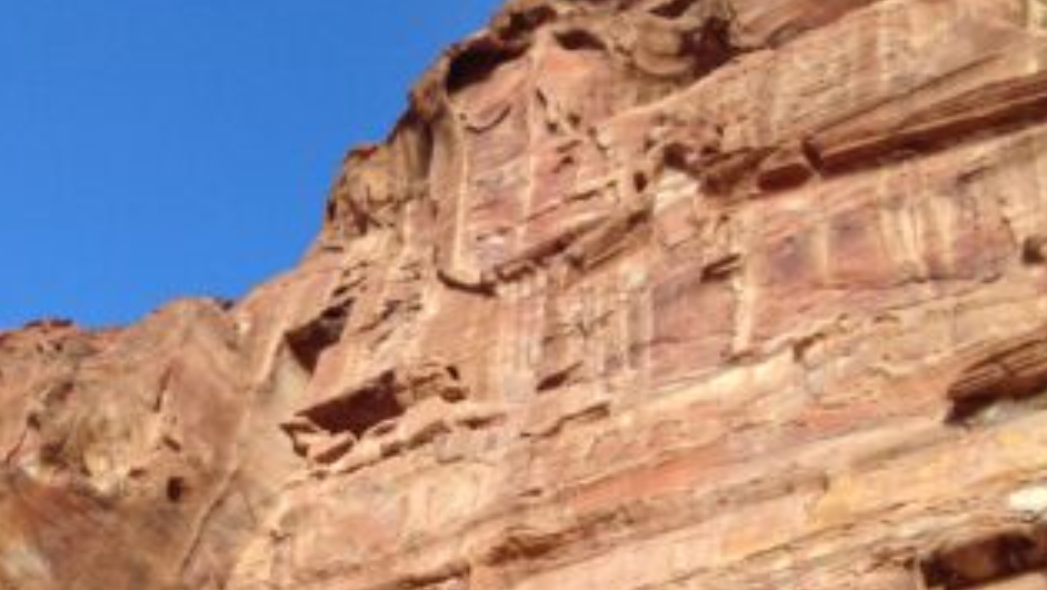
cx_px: 637
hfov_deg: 34.2
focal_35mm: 61
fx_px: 1694
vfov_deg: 17.9
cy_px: 852
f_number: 2.4
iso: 50
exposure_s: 1/553
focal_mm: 4.12
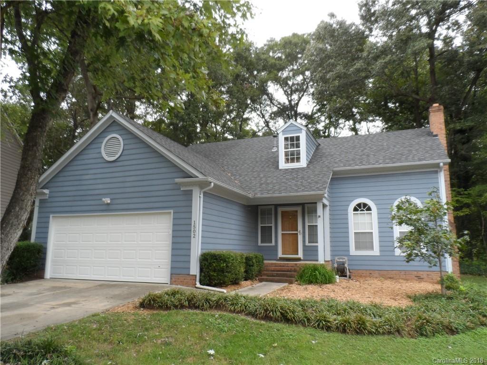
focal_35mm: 24
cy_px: 182
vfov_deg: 56.8
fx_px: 338
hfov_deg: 71.6
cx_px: 244
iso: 80
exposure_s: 1/125
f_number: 3.2
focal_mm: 4
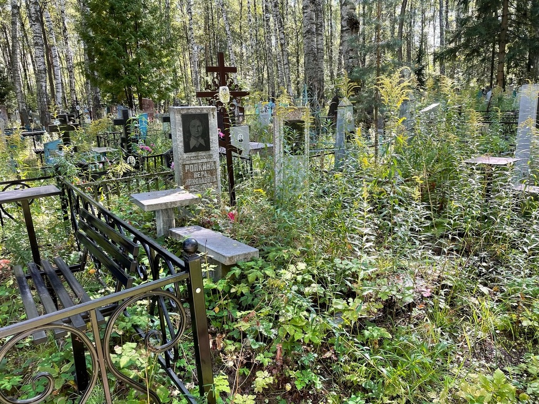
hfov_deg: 67.3
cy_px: 202
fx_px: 405
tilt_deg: -12.6
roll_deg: +3.0
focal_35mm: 26
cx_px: 270
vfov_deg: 53.1
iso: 50
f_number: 1.6
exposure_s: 1/121
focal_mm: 4.2
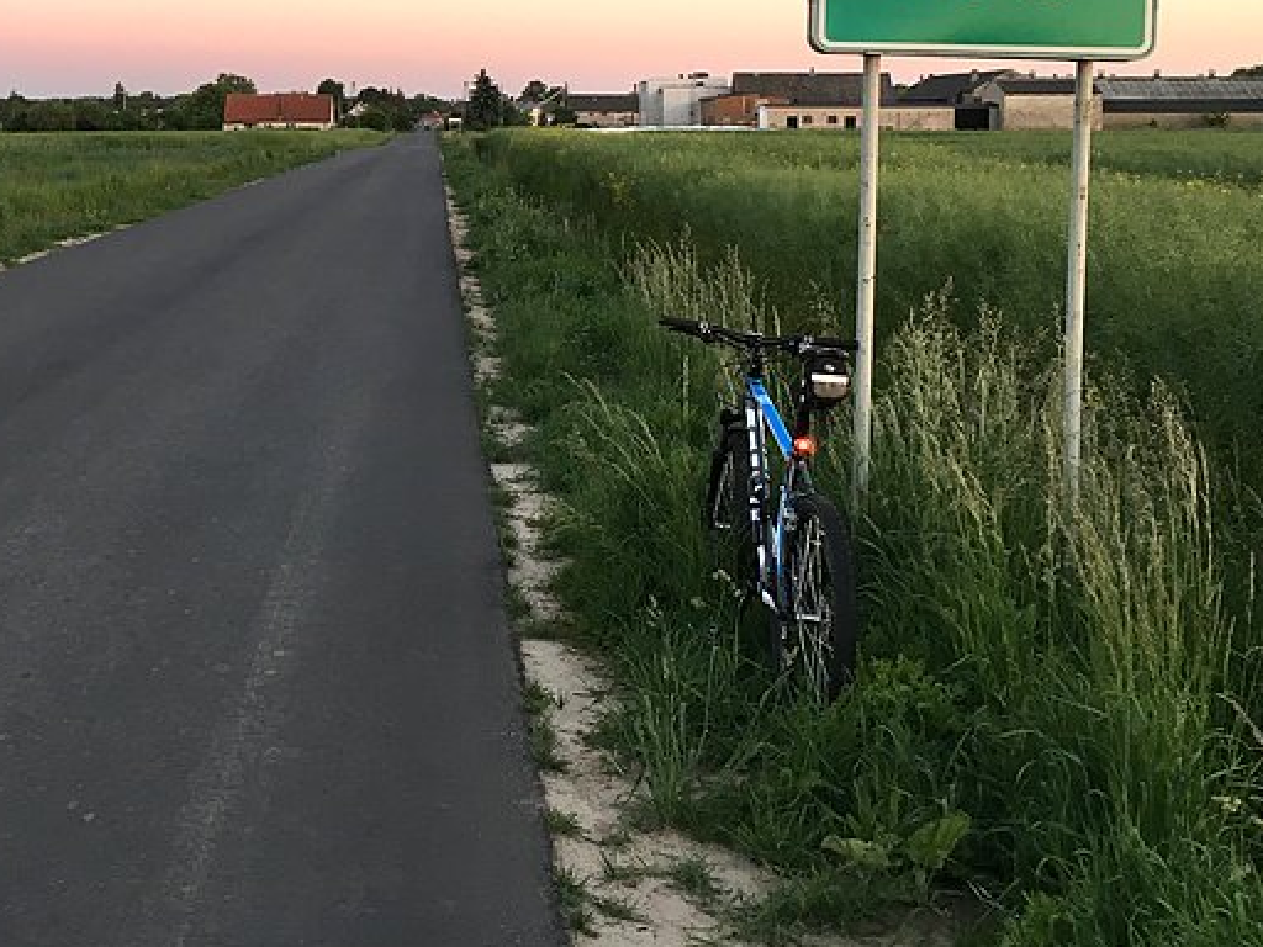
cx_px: 289
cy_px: 134
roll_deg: -0.2
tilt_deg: -0.3
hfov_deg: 36.5
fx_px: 1861
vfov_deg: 27.7
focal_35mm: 51
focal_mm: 4.15
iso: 25
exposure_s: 1/33
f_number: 2.2
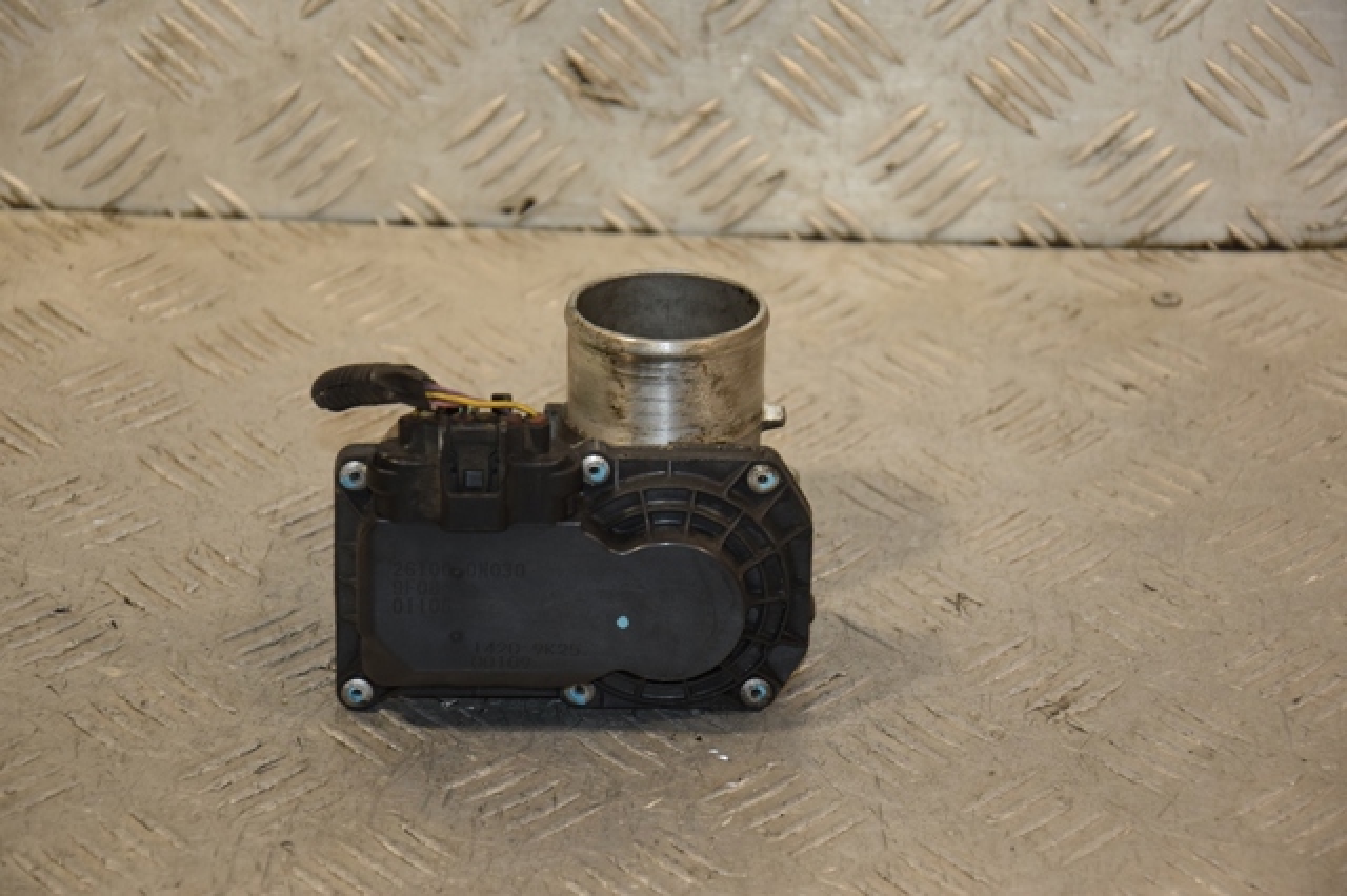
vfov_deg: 10.7
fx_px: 4768
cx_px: 674
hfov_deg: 16.1
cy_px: 448
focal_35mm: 128
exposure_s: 1/160
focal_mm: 85
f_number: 5.6
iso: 800
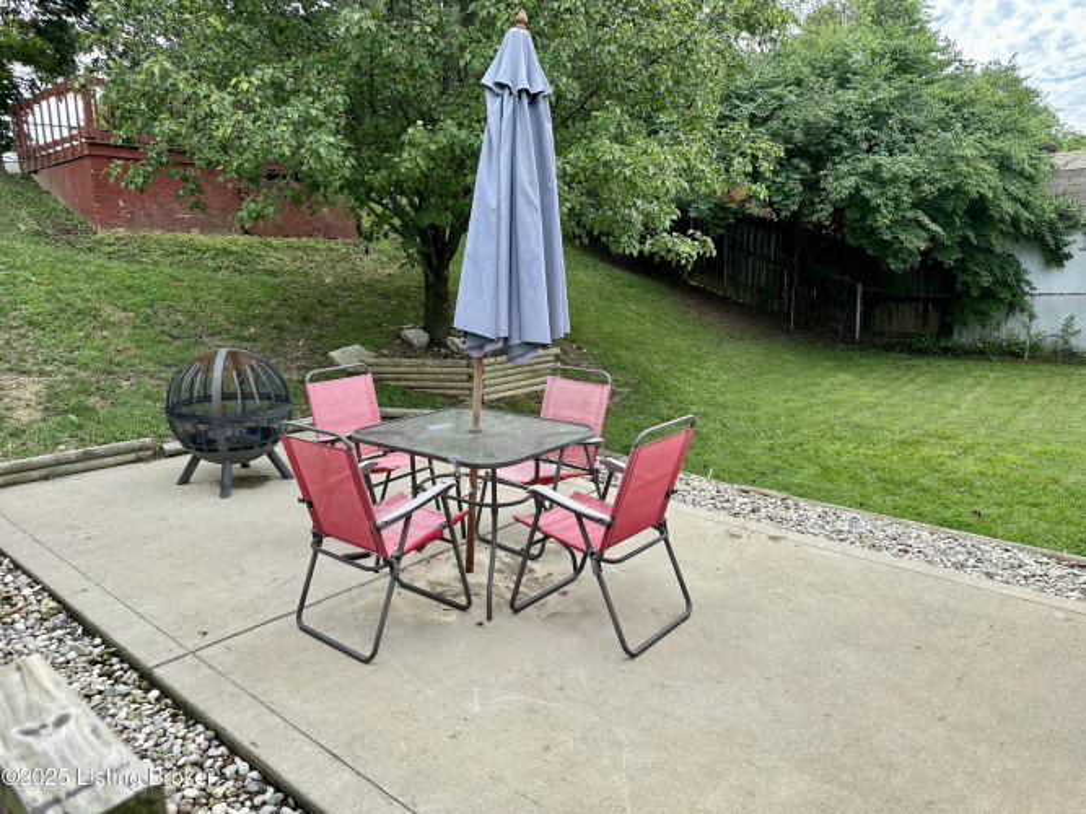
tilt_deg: -10.6
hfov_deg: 71.6
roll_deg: +1.1
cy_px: 407
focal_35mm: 24
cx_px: 543
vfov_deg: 56.8
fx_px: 753
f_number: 1.78
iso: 80
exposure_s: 1/1050
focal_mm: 6.86
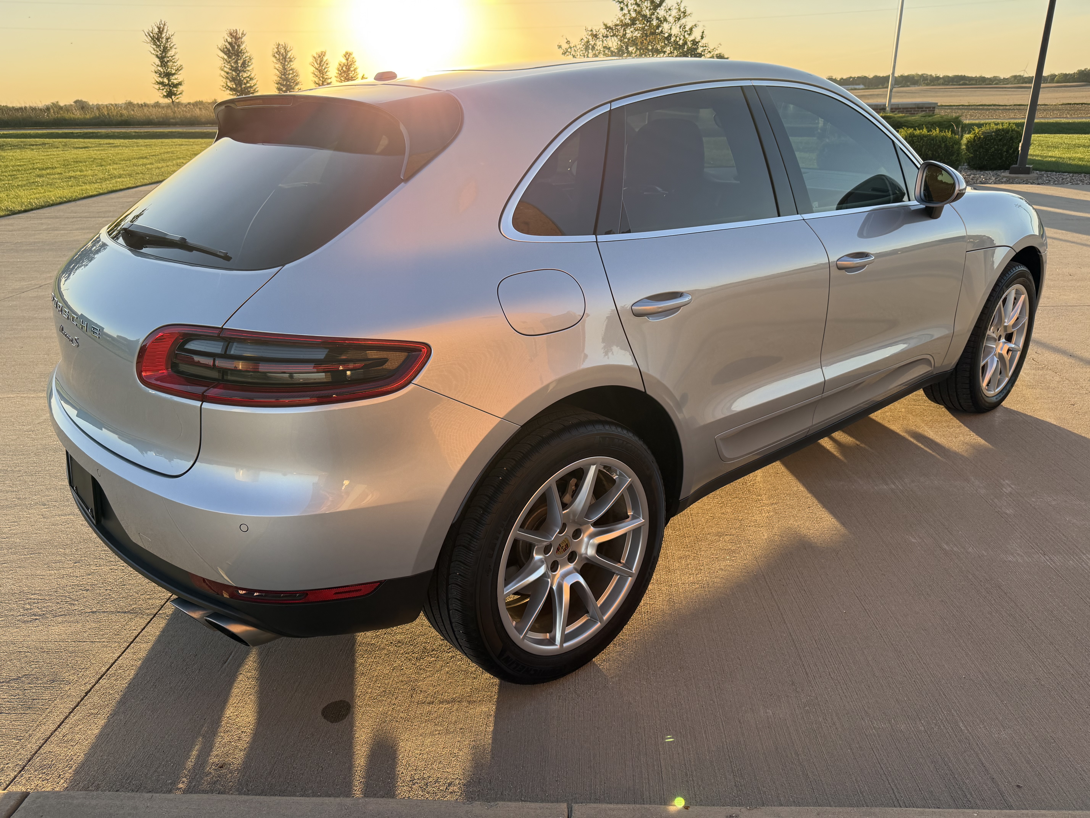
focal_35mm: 24
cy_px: 409
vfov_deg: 56.8
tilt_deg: -21.6
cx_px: 545
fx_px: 756
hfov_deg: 71.6
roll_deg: +2.1
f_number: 1.78
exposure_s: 1/1122
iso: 100
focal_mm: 6.76
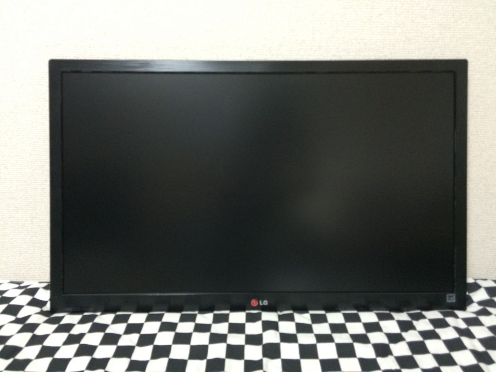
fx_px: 416
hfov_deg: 61.7
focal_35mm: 29
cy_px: 186
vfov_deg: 48.2
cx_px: 248
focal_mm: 4.15
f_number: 2.2
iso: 250
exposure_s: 1/24
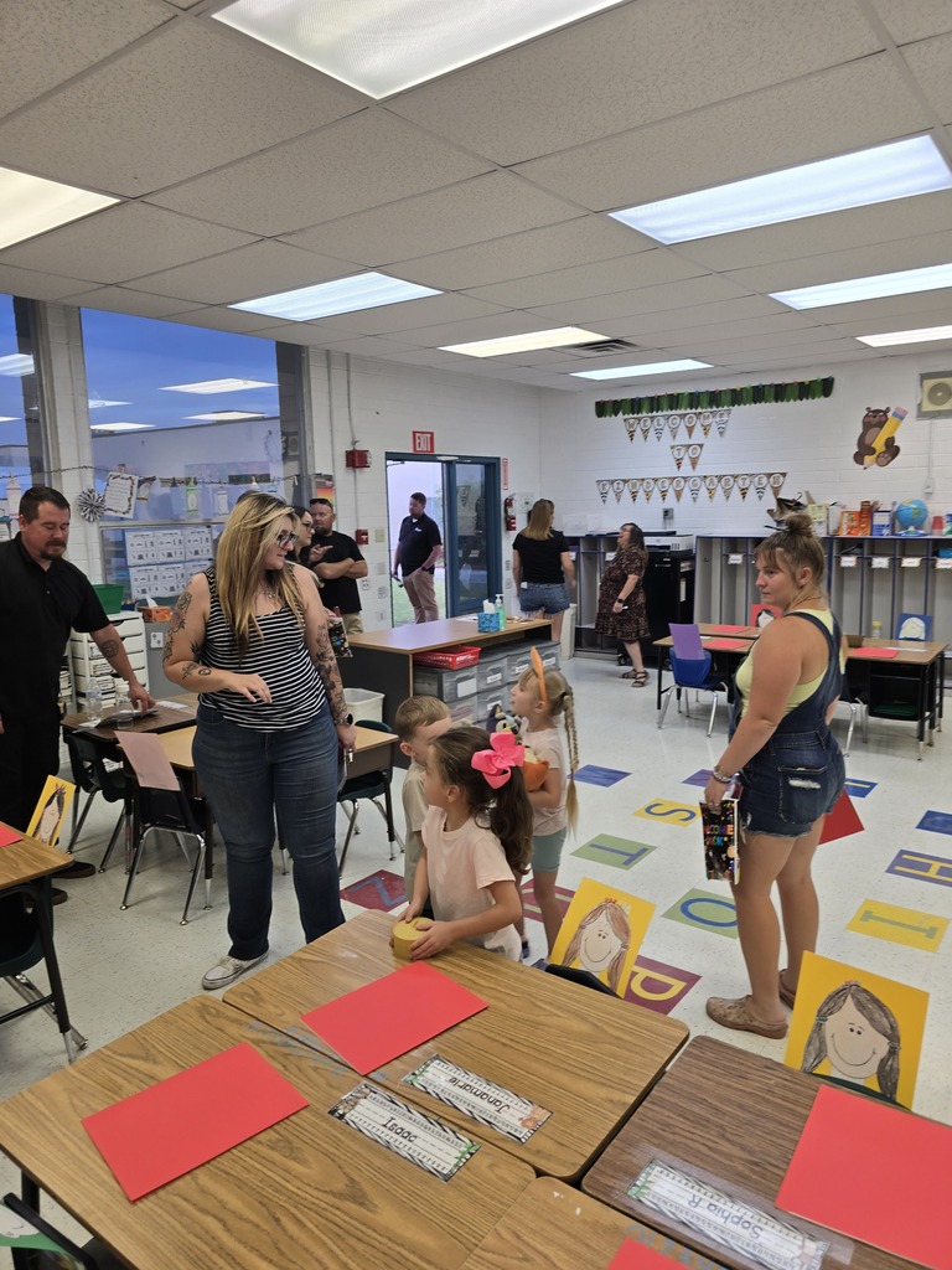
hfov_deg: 58.9
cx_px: 476
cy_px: 635
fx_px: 843
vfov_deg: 73.9
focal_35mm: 23
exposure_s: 1/120
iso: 32
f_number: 1.7
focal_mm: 6.3
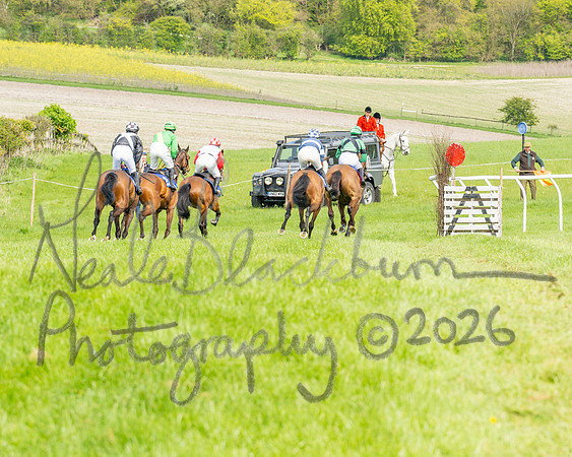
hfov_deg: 5.7
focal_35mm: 338
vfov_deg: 4.6
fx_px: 5720
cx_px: 325
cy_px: 228
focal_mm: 200
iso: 100
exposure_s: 1/160
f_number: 9
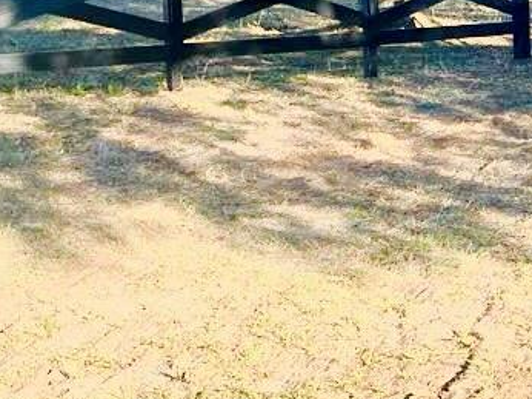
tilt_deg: -4.2
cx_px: 749
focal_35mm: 77
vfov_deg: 18.5
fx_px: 1183
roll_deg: +0.9
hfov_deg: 22.0
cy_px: -22
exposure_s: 1/988
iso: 32
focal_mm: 4.2
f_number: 1.6
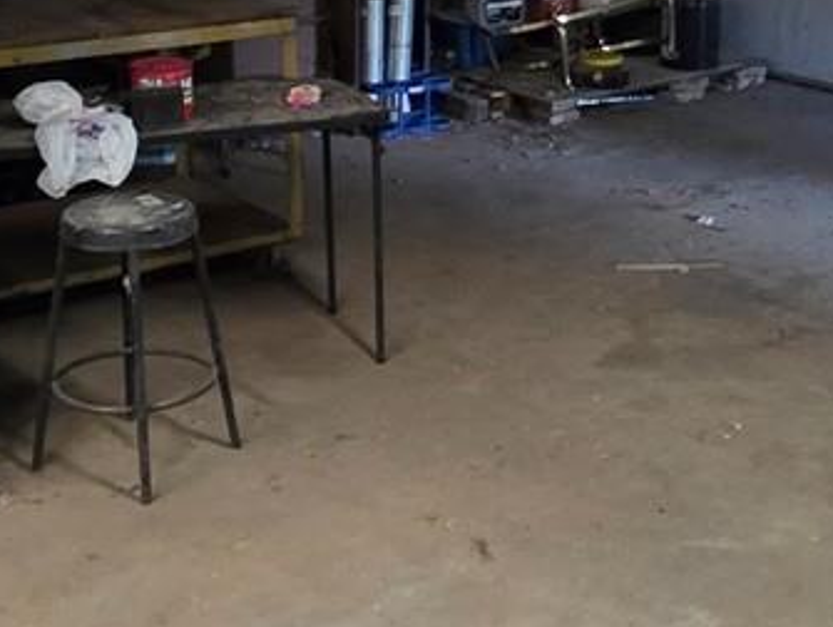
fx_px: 1494
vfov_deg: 23.4
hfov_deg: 31.0
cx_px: 530
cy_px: 139
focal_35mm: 62
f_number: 1.9
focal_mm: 2.2
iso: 500
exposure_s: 1/60
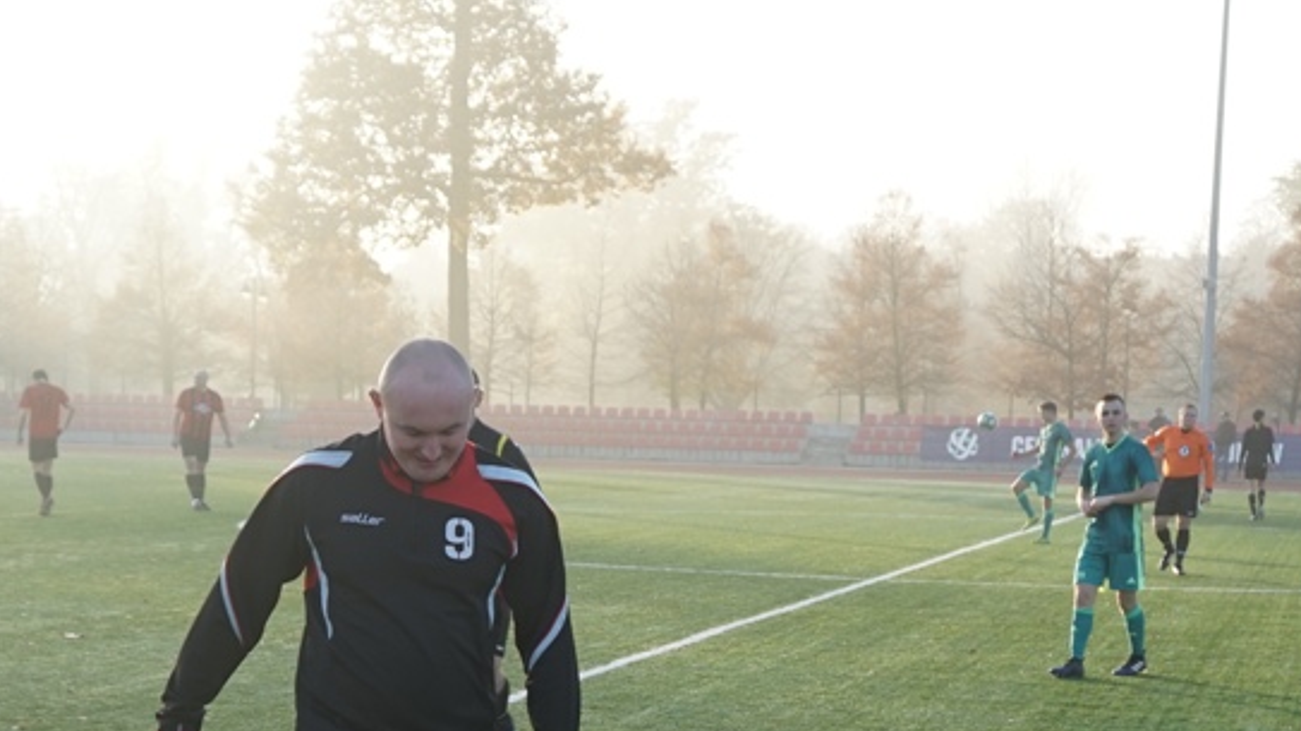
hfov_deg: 25.6
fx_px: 2862
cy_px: 799
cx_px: 565
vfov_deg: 14.2
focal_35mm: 83
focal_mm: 28
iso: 100
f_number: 4.5
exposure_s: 1/160
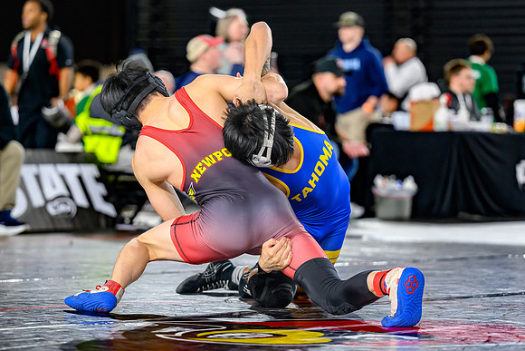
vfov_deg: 7.8
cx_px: 245
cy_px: 186
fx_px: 2565
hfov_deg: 11.7
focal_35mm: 176
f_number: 2.8
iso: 2500
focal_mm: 130
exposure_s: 1/800
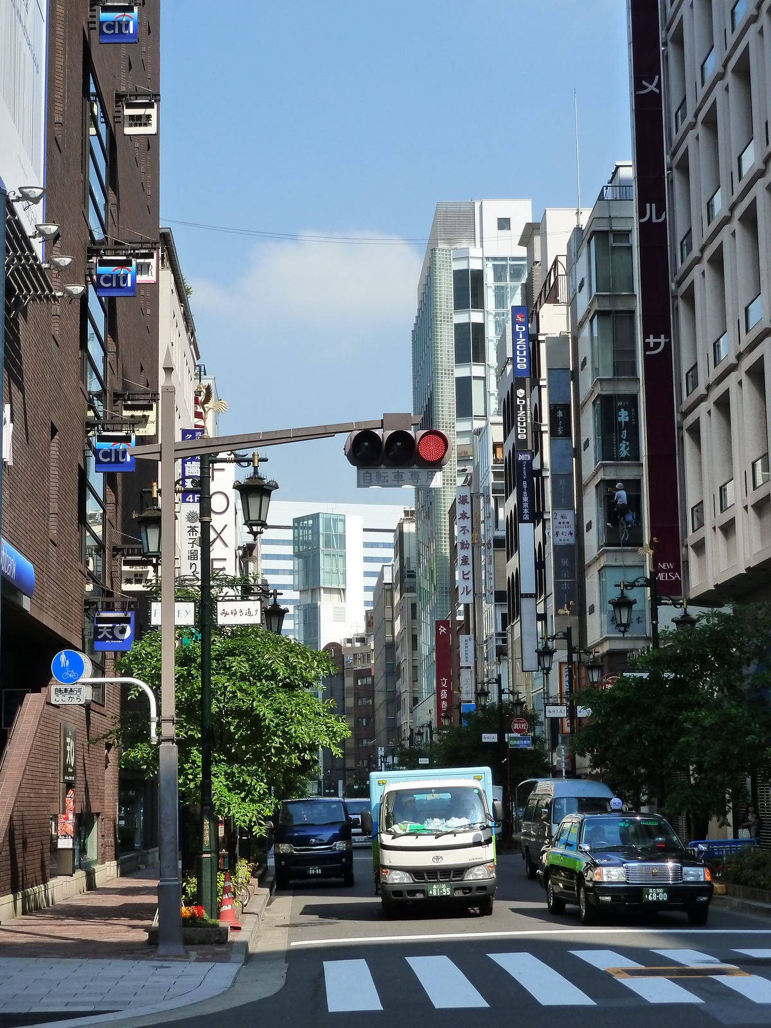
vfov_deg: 30.7
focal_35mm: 63
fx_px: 1871
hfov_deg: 23.3
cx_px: 386
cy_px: 514
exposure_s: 1/400
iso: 200
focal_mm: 10.3
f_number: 4.5
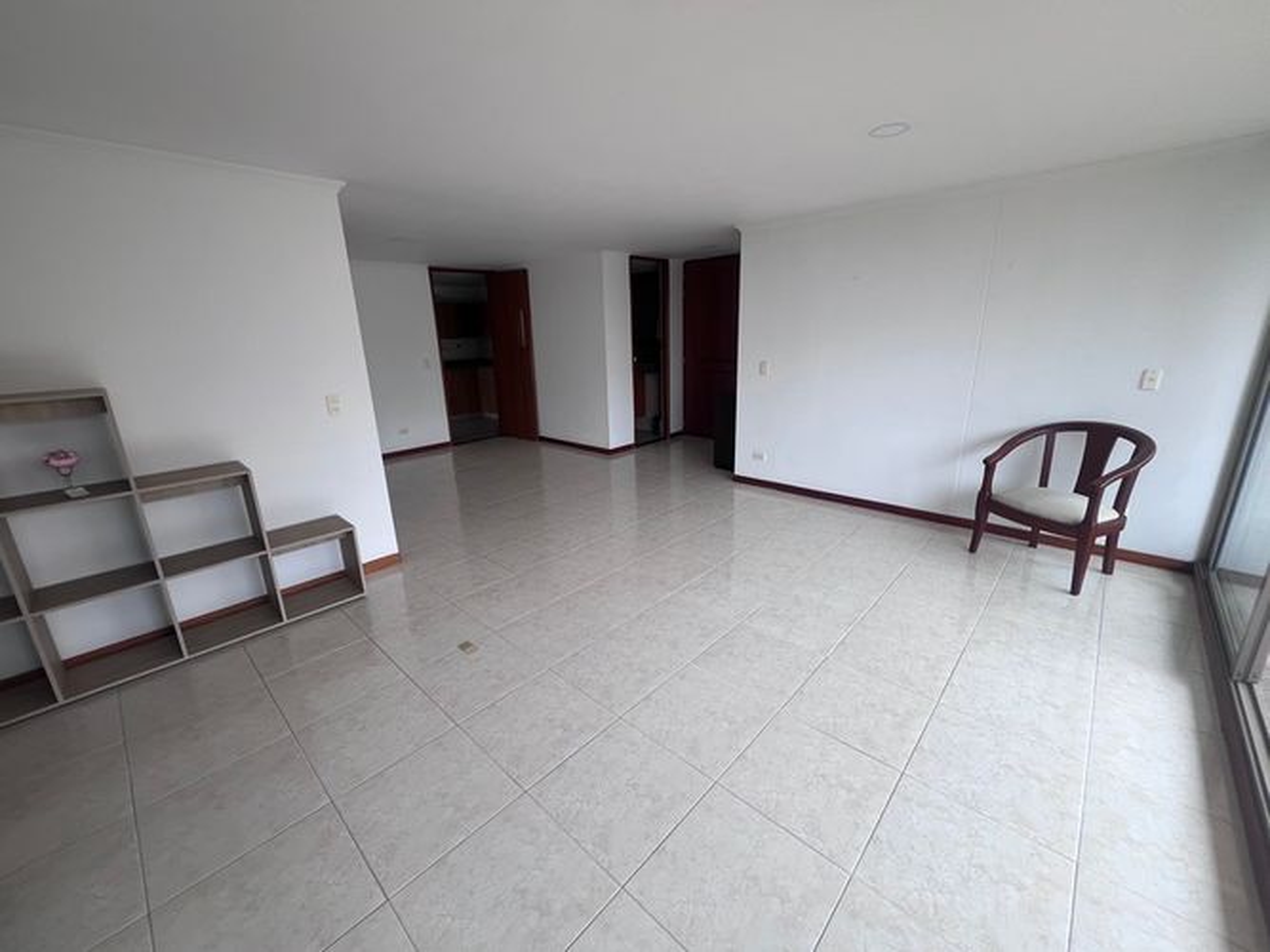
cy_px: 476
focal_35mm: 13
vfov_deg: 89.9
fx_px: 477
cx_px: 635
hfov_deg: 106.2
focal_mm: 1.57
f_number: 1.8
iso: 32
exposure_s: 1/206
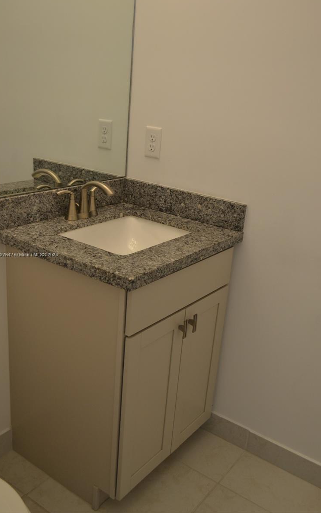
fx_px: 476
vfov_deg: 56.7
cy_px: 255
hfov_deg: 37.3
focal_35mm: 34
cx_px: 161
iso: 400
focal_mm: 22
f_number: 4
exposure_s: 1/50
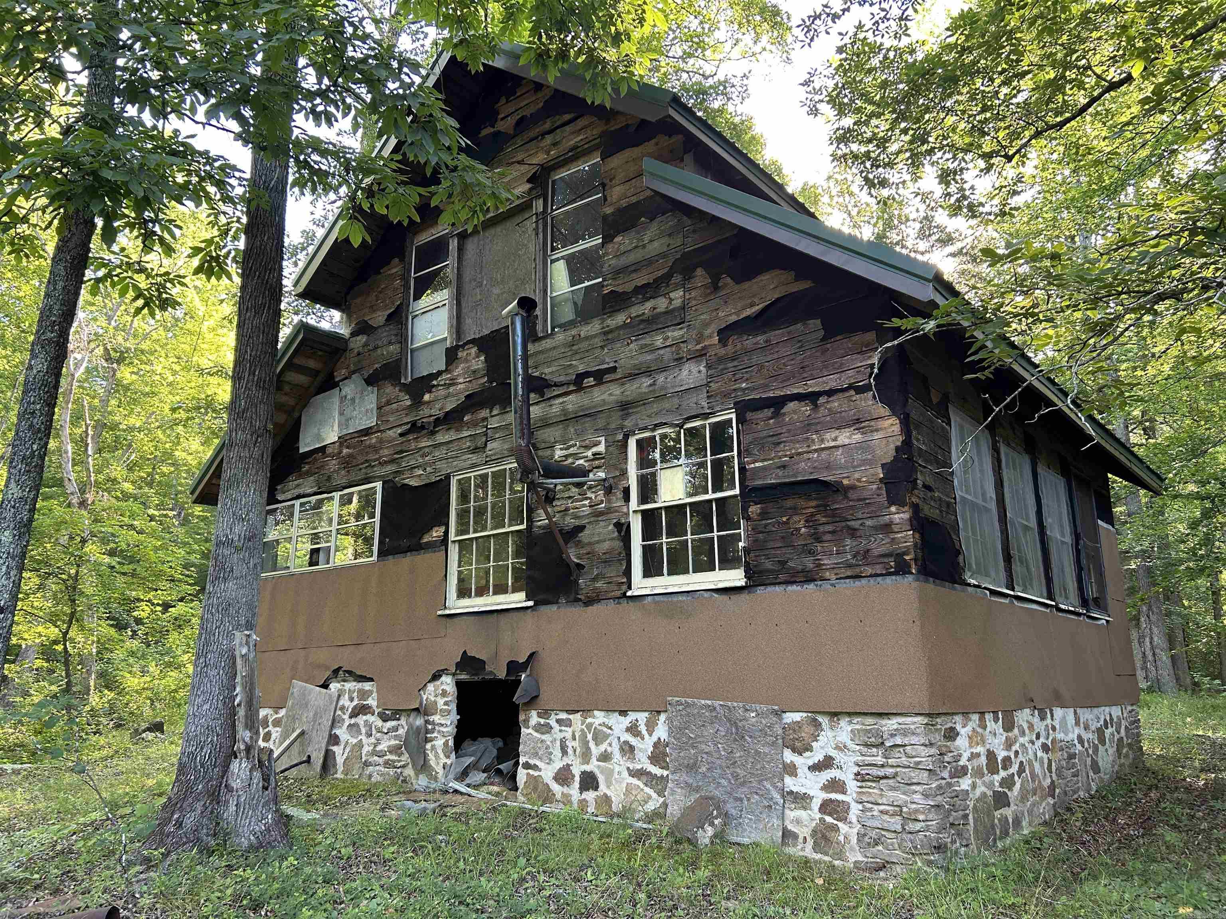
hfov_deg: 67.3
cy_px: 460
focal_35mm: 26
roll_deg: +0.5
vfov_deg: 53.1
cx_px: 613
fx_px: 921
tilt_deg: +14.4
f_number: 1.5
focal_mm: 5.7
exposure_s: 1/120
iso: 125
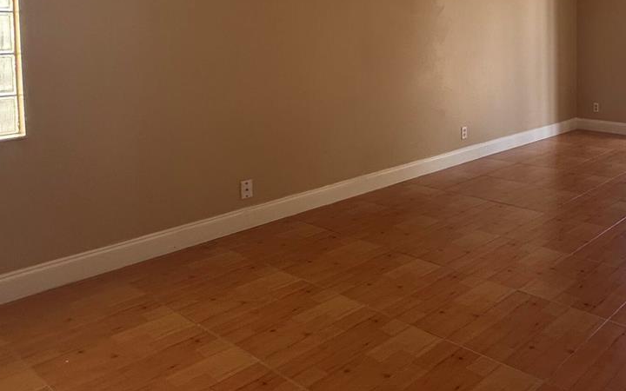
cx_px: 556
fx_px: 563
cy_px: 51
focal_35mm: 33
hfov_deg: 51.7
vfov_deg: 36.3
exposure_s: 1/99
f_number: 2.2
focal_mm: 2.22
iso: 50
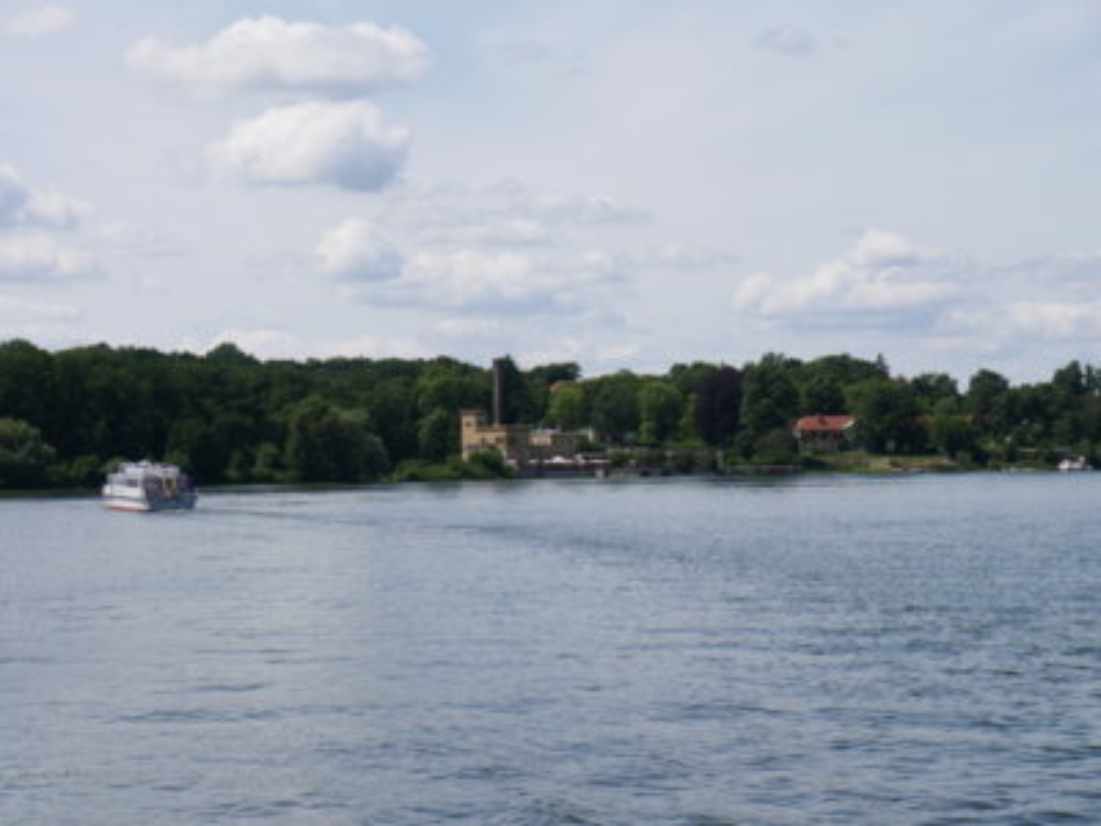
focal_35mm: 84
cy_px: 413
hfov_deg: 23.3
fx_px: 2672
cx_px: 550
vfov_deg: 17.6
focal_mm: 42
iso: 200
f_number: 10
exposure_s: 1/500
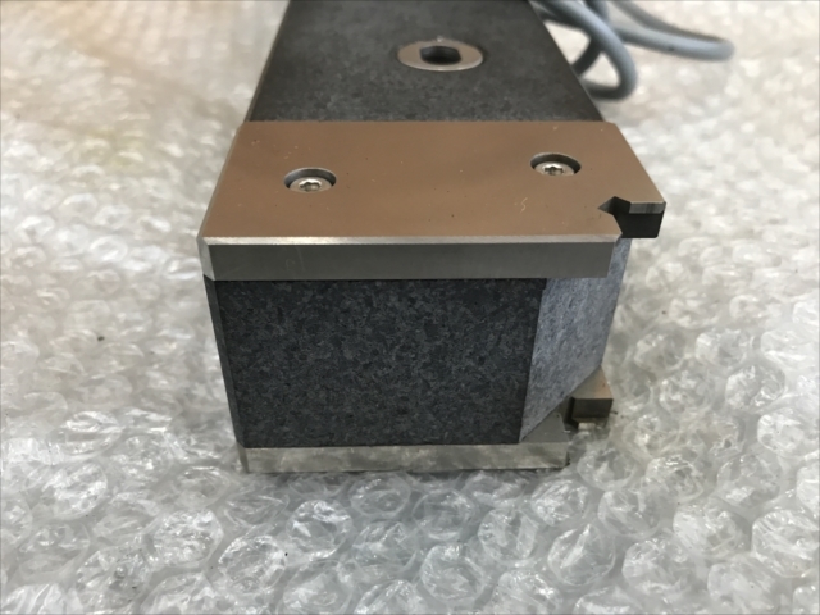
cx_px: 410
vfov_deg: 49.7
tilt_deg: -39.8
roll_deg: -1.1
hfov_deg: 63.4
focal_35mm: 28
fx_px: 663
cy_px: 308
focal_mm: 3.99
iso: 40
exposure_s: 1/24
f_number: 1.8
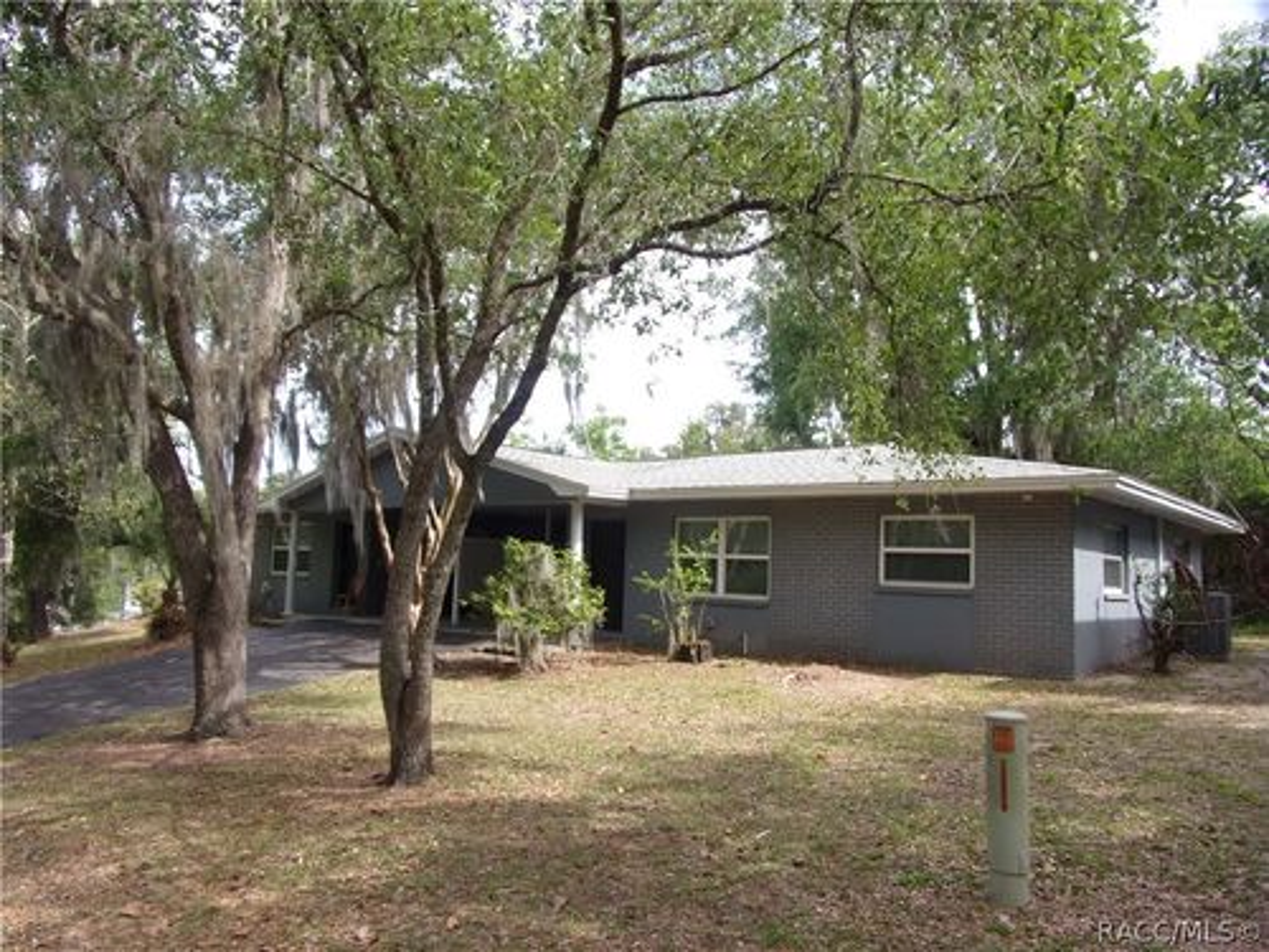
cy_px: 476
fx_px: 880
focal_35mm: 24
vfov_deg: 56.8
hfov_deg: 71.6
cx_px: 634
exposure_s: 1/320
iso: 80
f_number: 3.3
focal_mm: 4.3
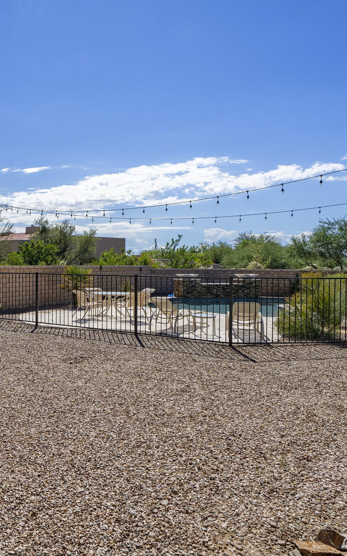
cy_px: 274
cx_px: 14
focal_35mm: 28
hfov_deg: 40.1
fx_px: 424
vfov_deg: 66.5
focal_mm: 18
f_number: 9
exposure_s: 1/250
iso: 100
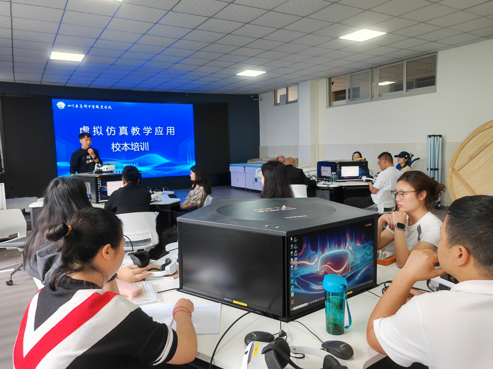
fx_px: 385
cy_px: 184
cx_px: 246
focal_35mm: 27
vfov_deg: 51.4
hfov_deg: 65.3
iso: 250
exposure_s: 1/100
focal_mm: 6.12
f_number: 1.9
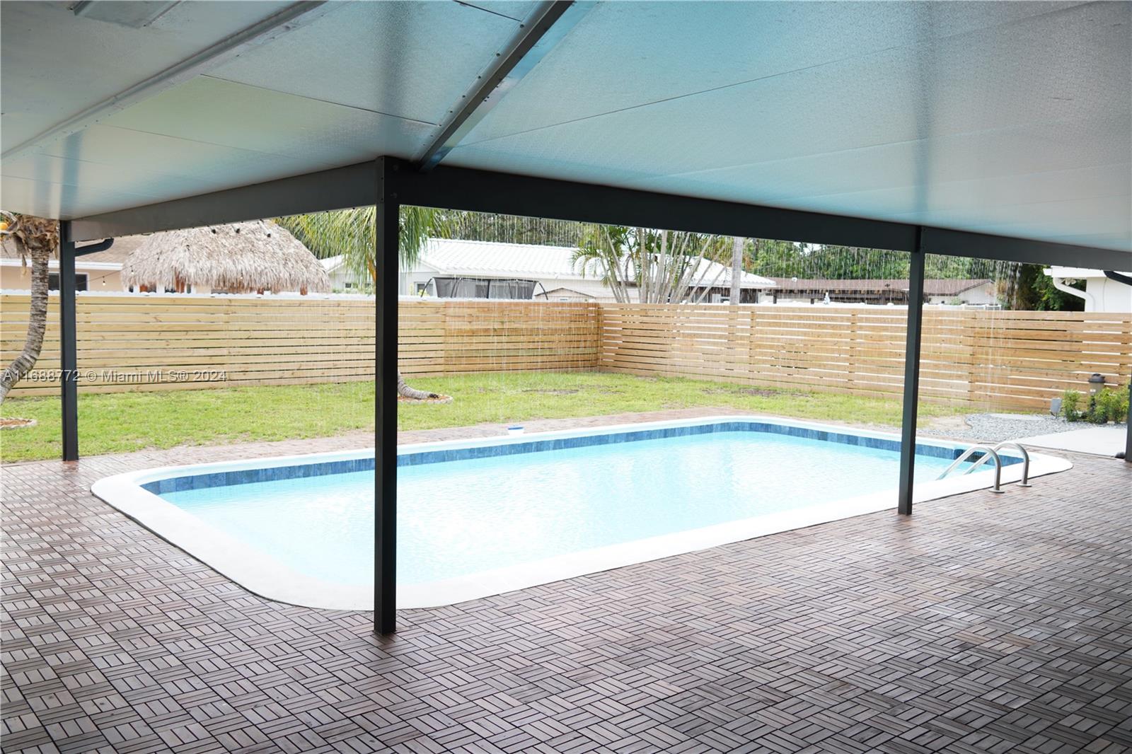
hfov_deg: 61.9
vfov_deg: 43.6
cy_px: 377
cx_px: 566
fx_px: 943
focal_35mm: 30
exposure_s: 1/80
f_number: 5.6
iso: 100
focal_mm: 30
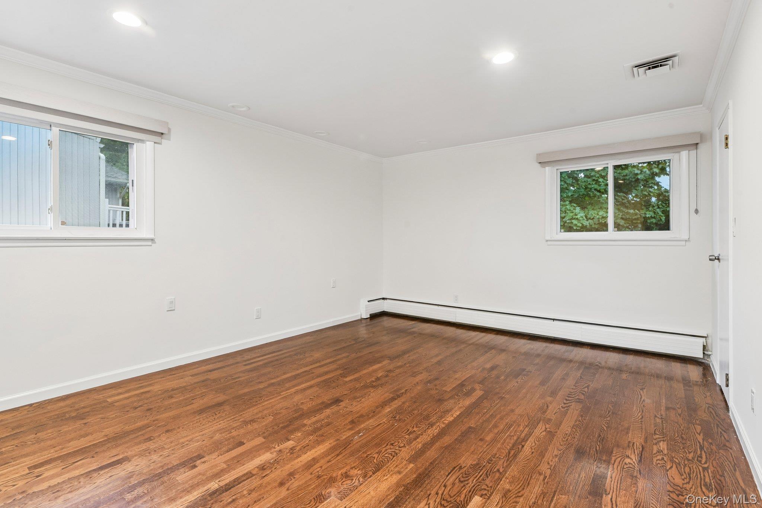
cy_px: 254
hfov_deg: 93.3
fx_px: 360
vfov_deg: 70.4
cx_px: 381
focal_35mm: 17
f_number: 9
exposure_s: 1/1.67
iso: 250
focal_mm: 17
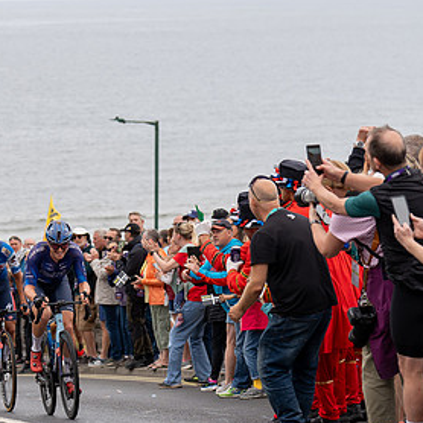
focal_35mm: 158
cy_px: 250
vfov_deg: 11.1
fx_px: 2184
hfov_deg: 11.0
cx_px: 67
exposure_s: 1/1000
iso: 320
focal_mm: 89
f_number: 3.5
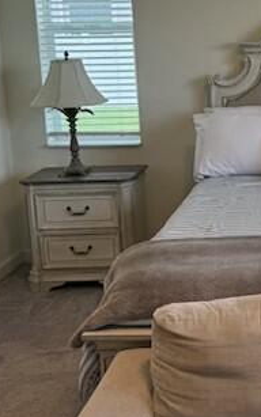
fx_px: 603
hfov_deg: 22.1
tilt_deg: -10.9
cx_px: 334
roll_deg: +0.3
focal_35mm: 53
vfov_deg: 37.6
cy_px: 129
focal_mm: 6.76
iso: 100
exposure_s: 1/156
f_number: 1.78
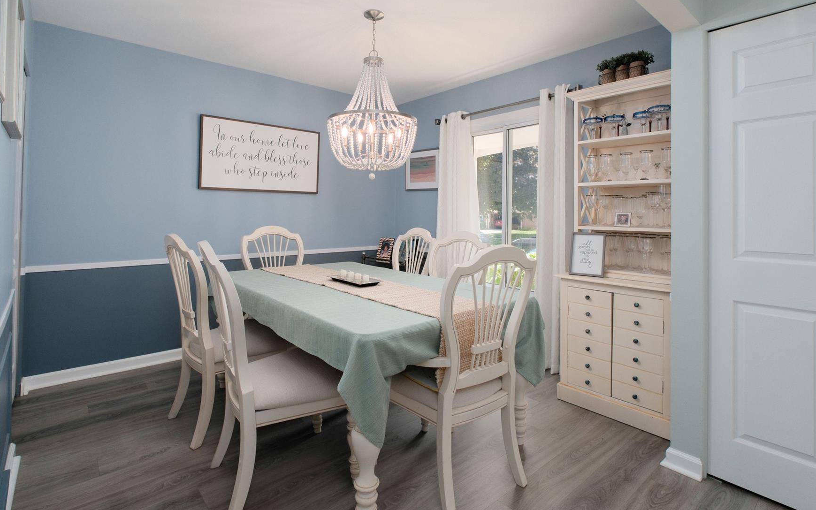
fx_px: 400
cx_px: 414
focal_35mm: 18
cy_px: 218
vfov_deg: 64.7
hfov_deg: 91.1
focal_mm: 10
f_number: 8
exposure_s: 1/125
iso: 800
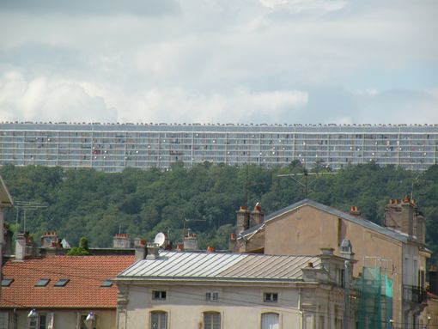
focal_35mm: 337
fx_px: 4266
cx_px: 219
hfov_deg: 5.9
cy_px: 164
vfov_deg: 4.4
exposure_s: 1/365
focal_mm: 59.6
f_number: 5.6
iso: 64
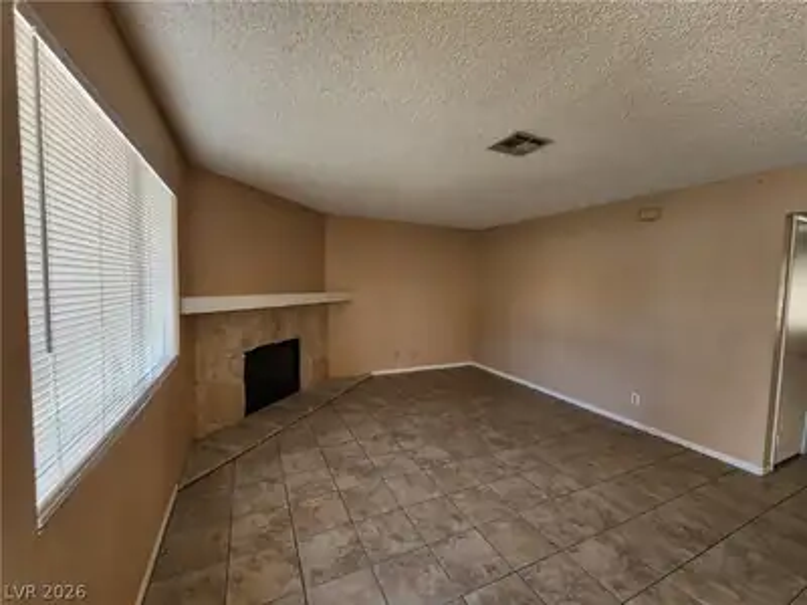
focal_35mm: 13
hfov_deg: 106.2
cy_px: 302
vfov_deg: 89.9
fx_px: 303
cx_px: 404
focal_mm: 2.2
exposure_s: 1/60
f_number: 2.2
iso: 160
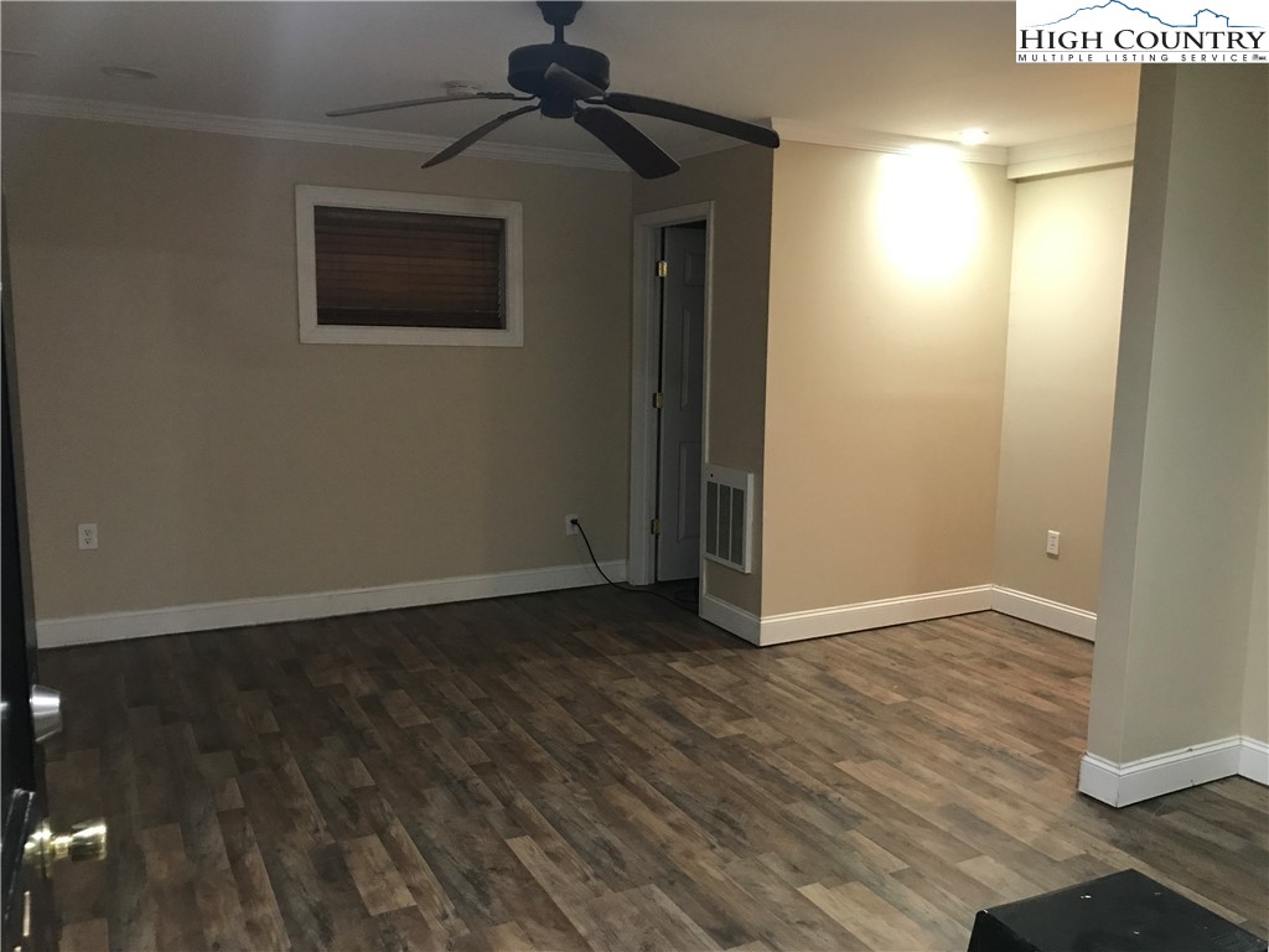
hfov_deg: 63.4
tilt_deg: -7.6
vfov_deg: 49.7
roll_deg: -0.3
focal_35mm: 28
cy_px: 476
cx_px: 634
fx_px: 1026
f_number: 1.8
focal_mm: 3.99
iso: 100
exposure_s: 1/15
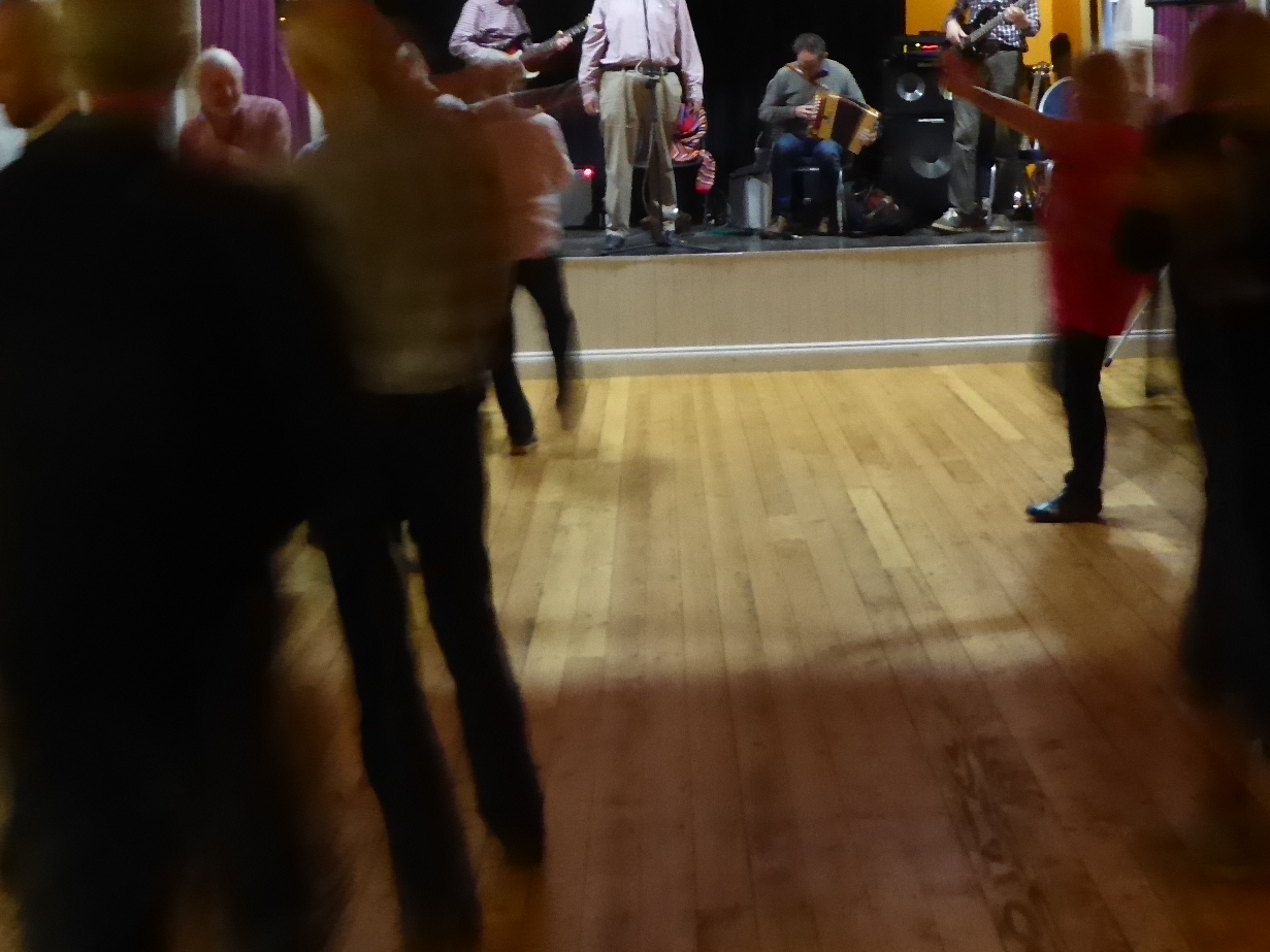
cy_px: 111
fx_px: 1908
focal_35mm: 52
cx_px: 734
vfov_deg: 27.1
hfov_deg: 36.7
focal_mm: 4.3
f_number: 3.3
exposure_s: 1/5
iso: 800
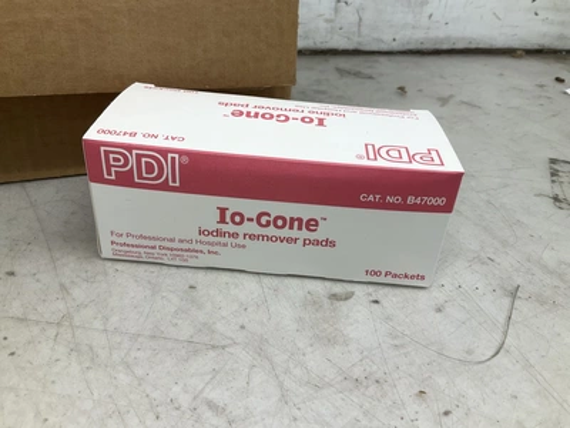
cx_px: 285
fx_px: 478
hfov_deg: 61.7
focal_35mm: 29
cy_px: 214
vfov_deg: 48.2
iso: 32
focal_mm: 3
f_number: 1.8
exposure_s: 1/120
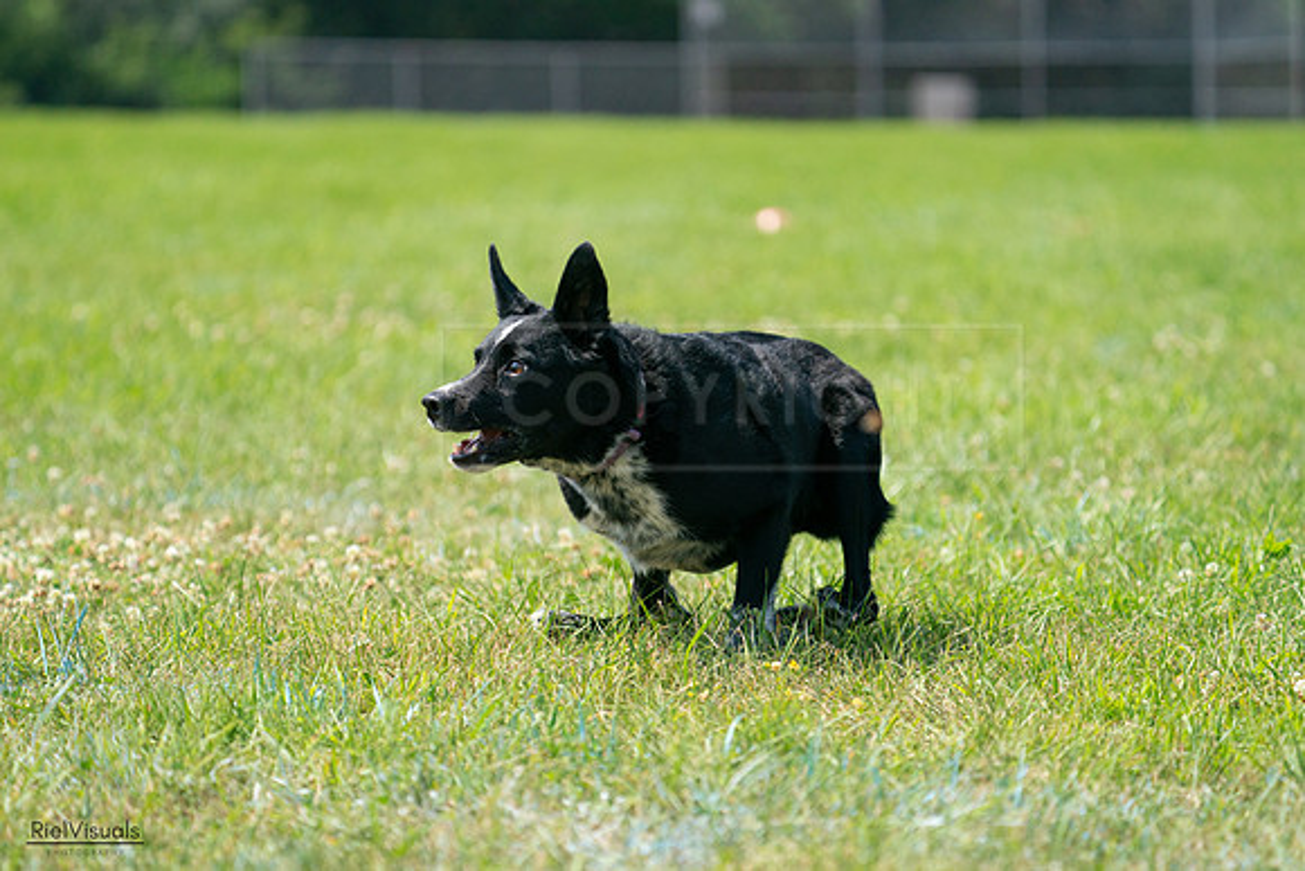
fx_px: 7251
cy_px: 436
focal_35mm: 200
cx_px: 652
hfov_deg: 10.3
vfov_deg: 6.9
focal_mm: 200
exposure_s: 1/4000
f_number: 5.6
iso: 1000
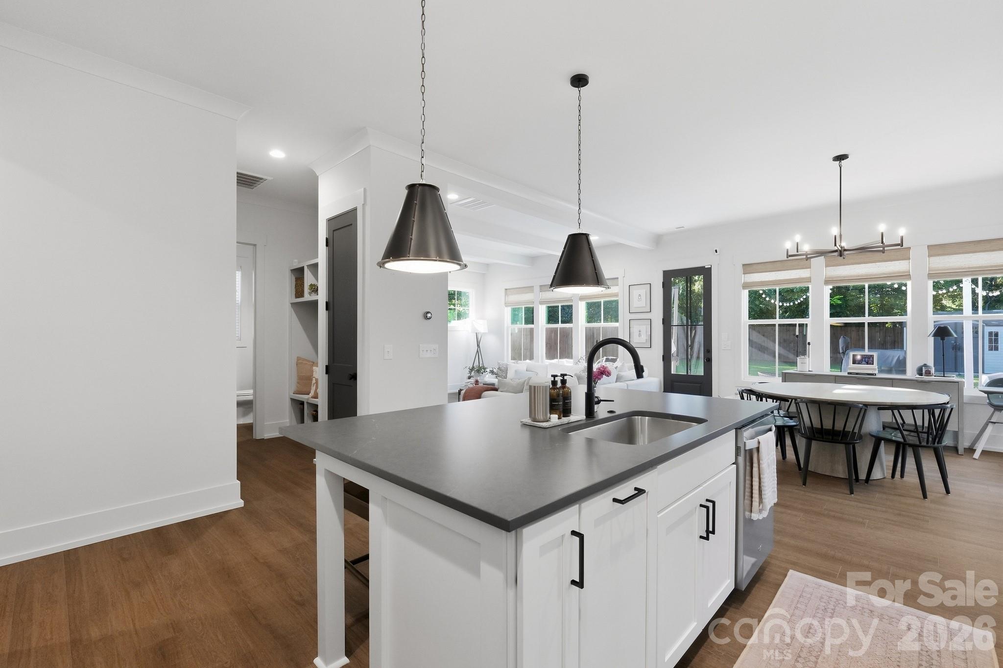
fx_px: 418
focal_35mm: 15
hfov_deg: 100.4
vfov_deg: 77.3
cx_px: 502
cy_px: 334
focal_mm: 15
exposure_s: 1/13
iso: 1000
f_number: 9
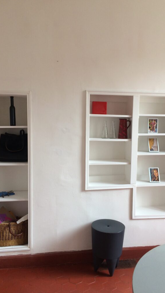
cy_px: 146
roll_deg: -0.2
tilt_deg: -5.8
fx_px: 249
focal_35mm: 32
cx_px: 91
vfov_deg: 61.0
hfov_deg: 36.7
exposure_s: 1/100
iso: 50
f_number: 2.2
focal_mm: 4.15
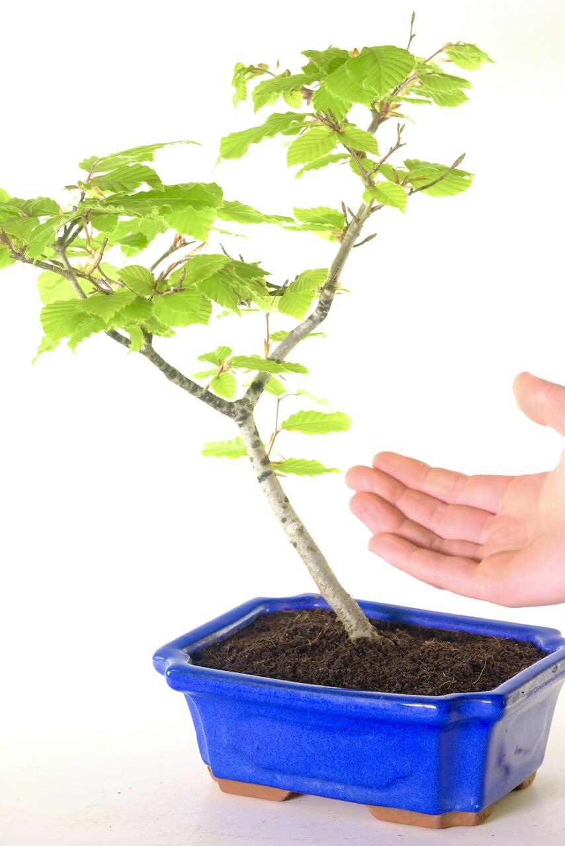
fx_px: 2141
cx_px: 282
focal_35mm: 91
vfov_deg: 22.4
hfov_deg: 15.0
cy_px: 423
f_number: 8
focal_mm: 60.7
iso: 1600
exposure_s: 1/30
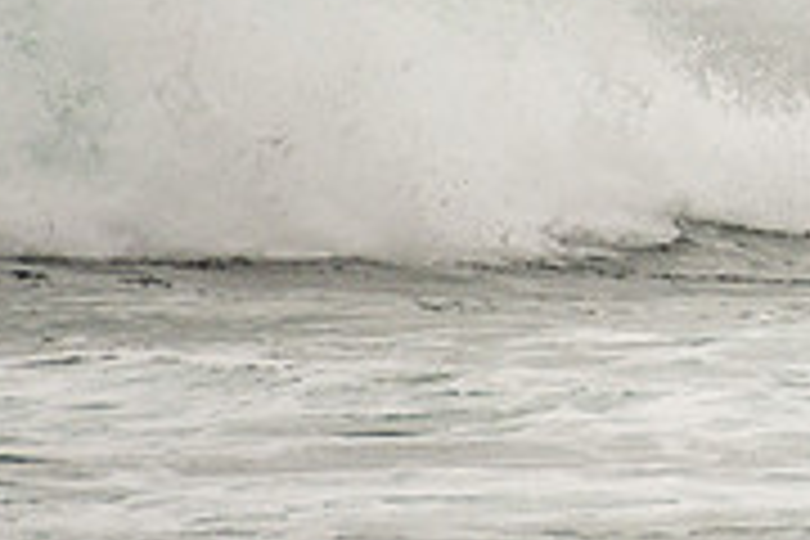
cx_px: 1269
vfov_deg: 0.7
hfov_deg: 1.1
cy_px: -281
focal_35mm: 1930
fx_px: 43422
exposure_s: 1/1250
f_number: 5.6
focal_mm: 400
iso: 280
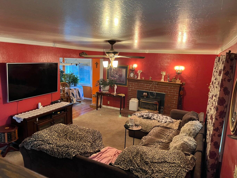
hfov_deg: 67.3
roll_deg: -1.4
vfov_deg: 53.1
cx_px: 118
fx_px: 178
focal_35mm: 26
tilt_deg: -10.4
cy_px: 89
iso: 500
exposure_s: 1/60
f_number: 1.5
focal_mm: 5.7
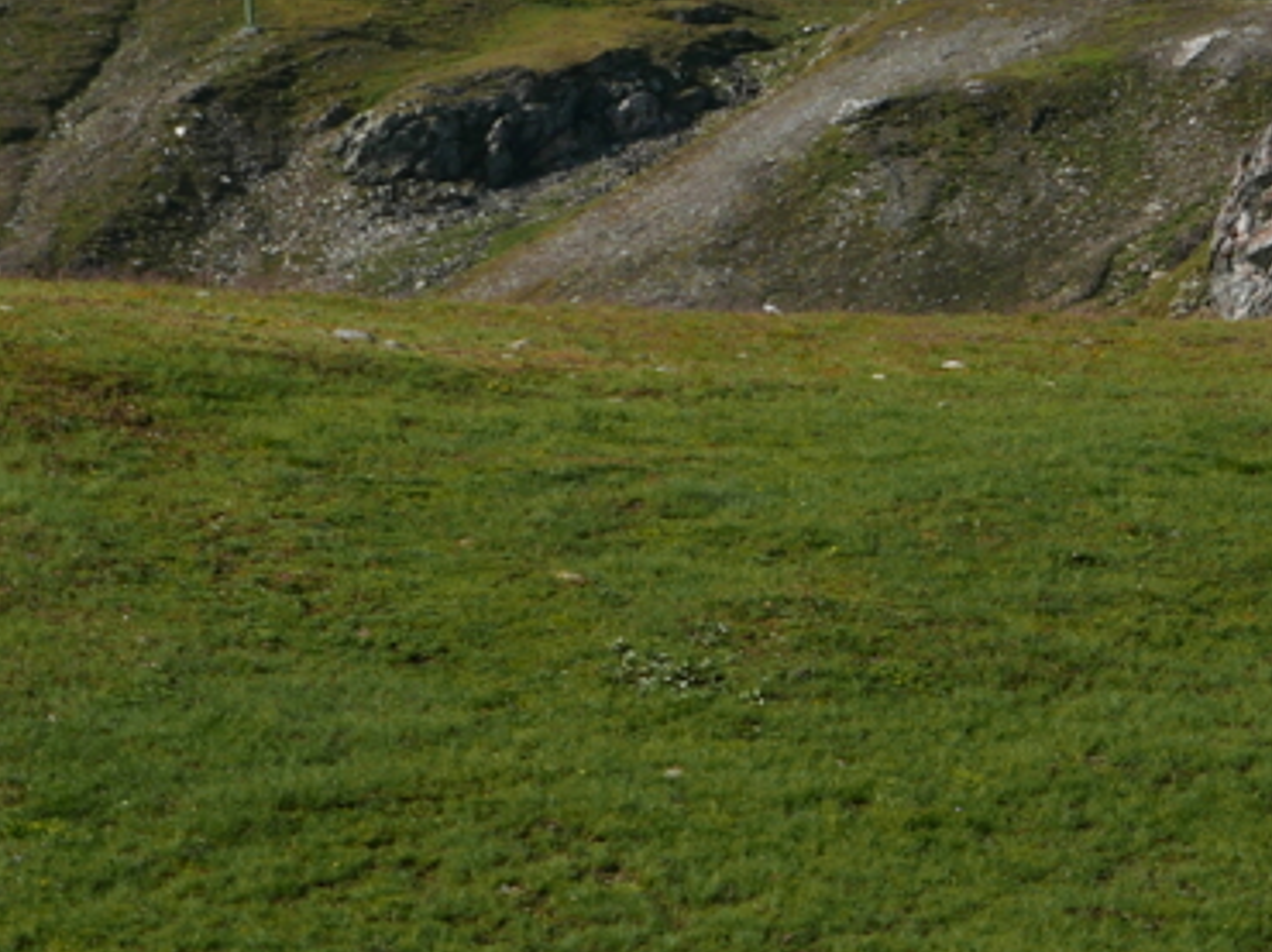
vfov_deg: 9.0
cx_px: 978
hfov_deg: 12.2
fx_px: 5949
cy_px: -385
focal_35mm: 162
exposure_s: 1/1000
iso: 200
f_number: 5.6
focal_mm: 23.6
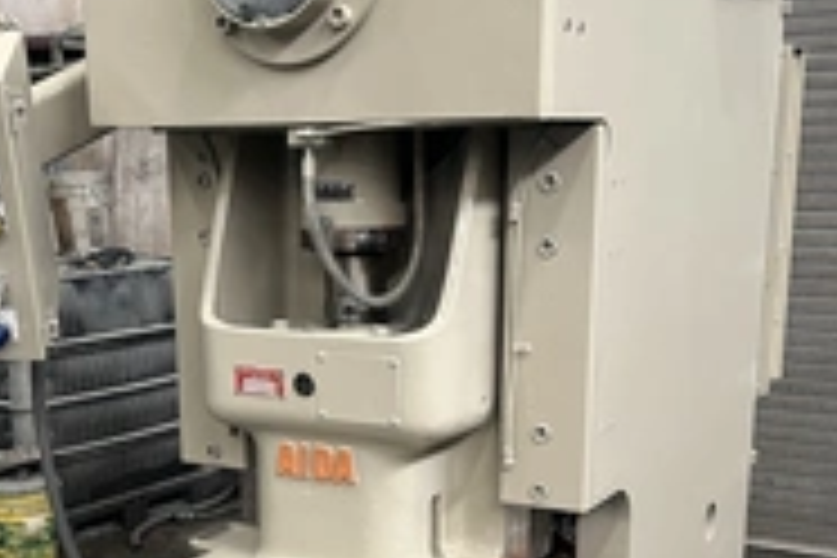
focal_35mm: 58
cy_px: 486
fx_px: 1348
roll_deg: +0.4
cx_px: 333
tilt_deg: -14.1
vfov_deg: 22.9
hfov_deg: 34.4
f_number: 1.5
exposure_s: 1/60
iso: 200
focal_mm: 5.7
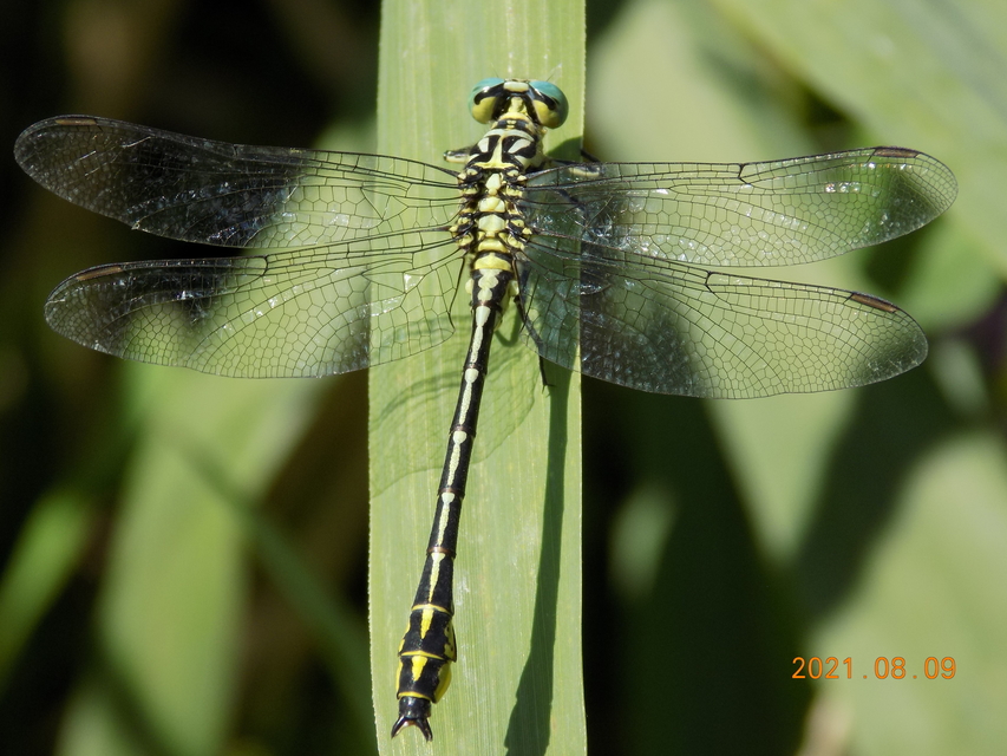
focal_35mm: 259
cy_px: 378
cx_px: 504
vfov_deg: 5.7
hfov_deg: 7.6
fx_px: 7536
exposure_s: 1/200
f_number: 5.7
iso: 80
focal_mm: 46
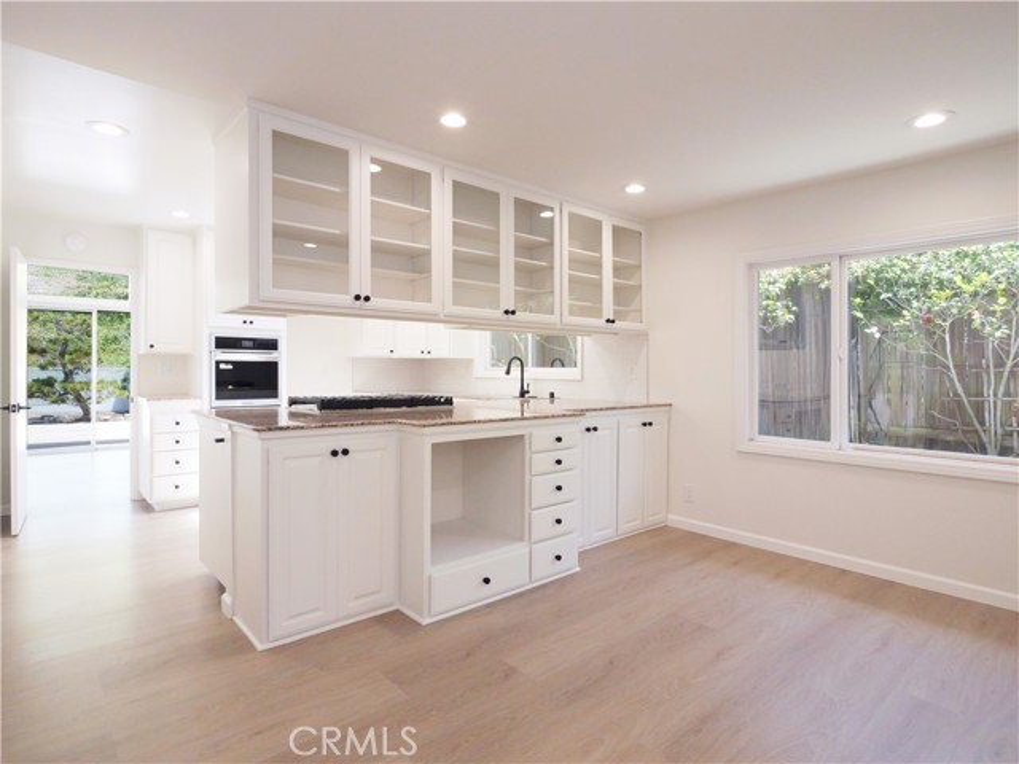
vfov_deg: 71.6
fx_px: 530
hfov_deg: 87.8
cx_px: 510
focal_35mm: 18
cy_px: 382
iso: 2000
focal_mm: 9
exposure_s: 1/125
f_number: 8
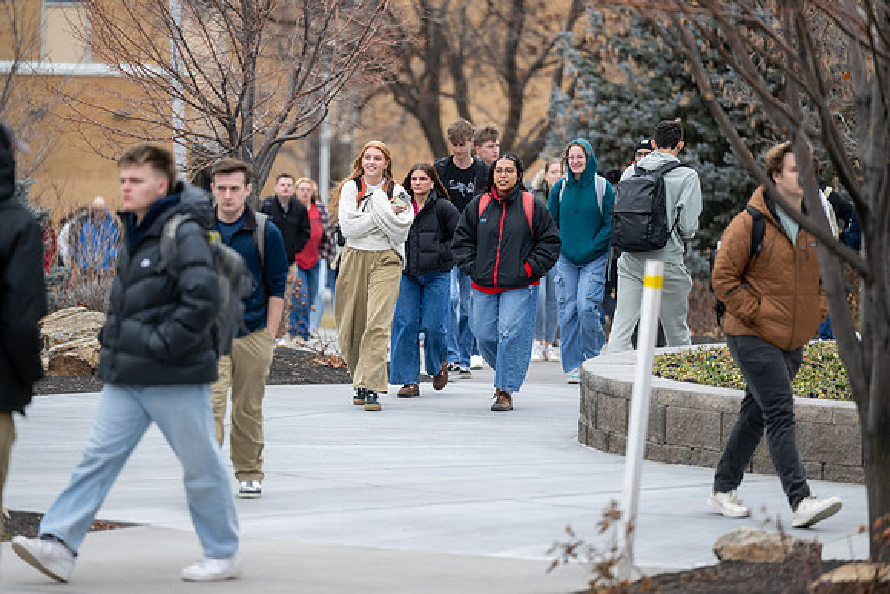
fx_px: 4945
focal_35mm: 200
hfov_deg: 10.3
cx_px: 445
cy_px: 297
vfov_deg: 6.9
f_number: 2.8
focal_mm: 200
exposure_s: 1/640
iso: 400
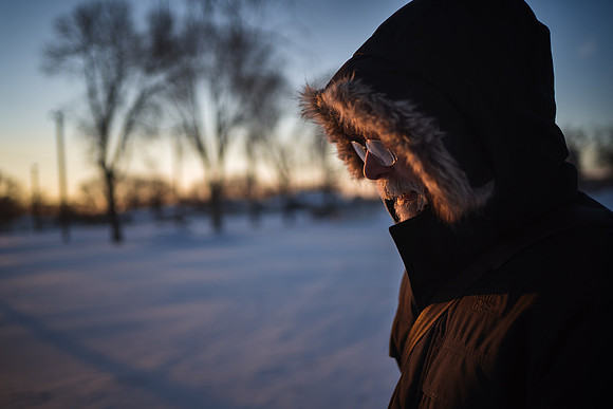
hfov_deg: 54.4
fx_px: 596
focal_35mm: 35
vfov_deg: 37.9
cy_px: 204
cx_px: 306
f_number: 1.8
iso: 125
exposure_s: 1/800
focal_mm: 35
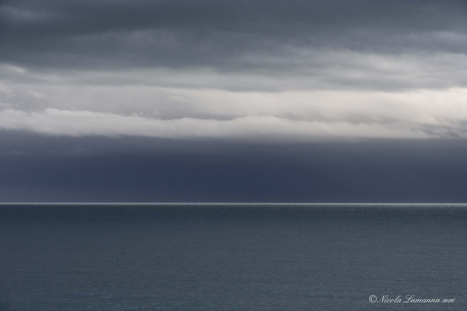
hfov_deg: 23.4
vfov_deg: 15.7
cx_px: 234
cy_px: 156
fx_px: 1128
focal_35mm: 87
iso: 400
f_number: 8
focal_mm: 58
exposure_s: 1/640
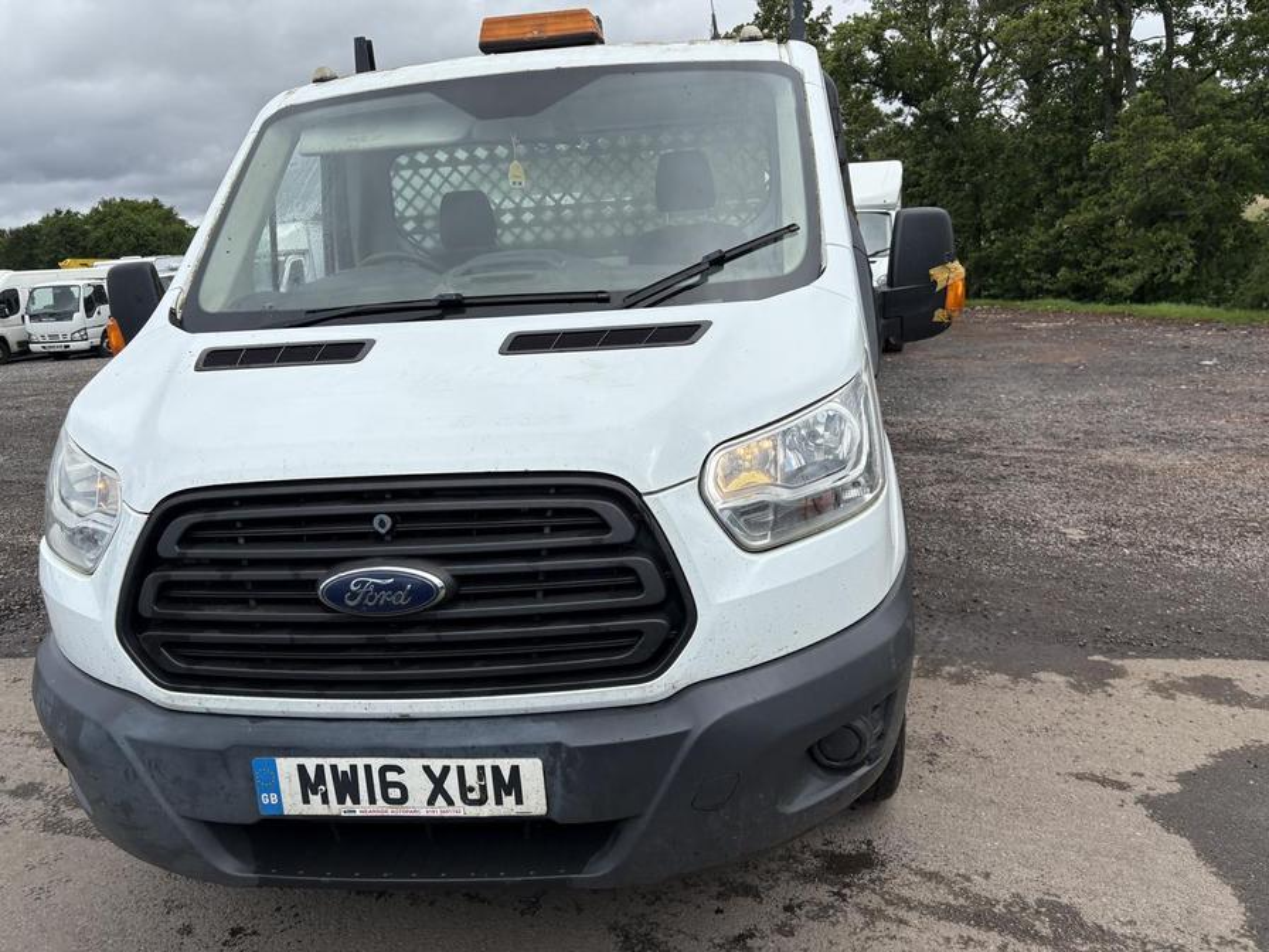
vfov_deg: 53.1
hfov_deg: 67.3
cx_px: 634
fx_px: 953
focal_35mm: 26
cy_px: 476
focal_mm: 5.96
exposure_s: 1/3448
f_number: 1.6
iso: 50
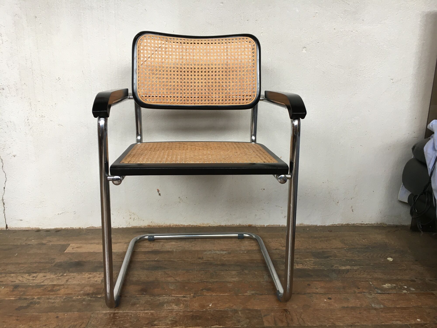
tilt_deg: -12.7
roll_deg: -0.9
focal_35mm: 29
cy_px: 164
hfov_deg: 61.7
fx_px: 366
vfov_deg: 48.2
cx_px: 218
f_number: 2.2
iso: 25
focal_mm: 4.15
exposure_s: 1/33
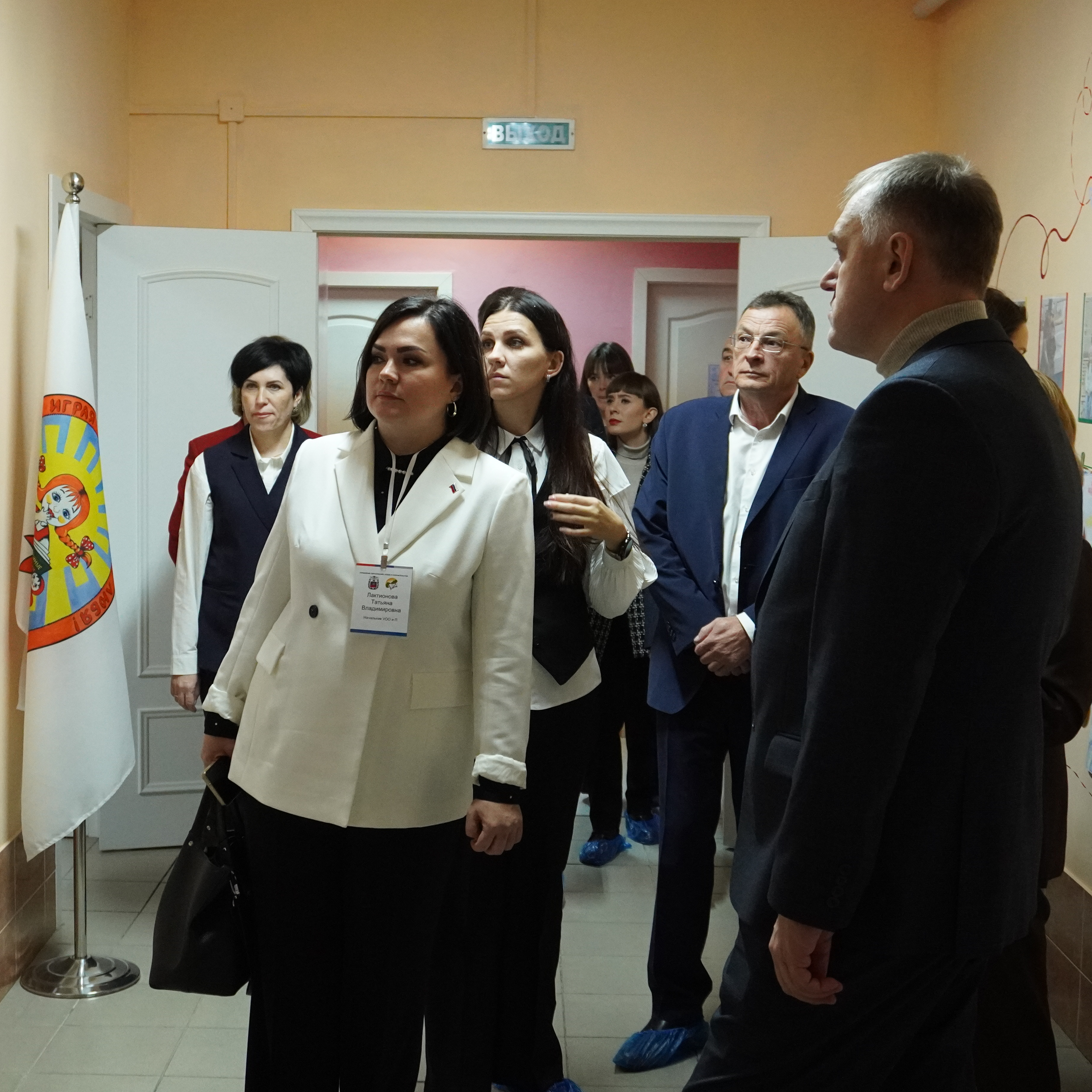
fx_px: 1785
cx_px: 484
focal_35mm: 50
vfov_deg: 34.0
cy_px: 522
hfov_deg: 34.0
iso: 3200
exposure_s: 1/250
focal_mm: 24
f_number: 4.5
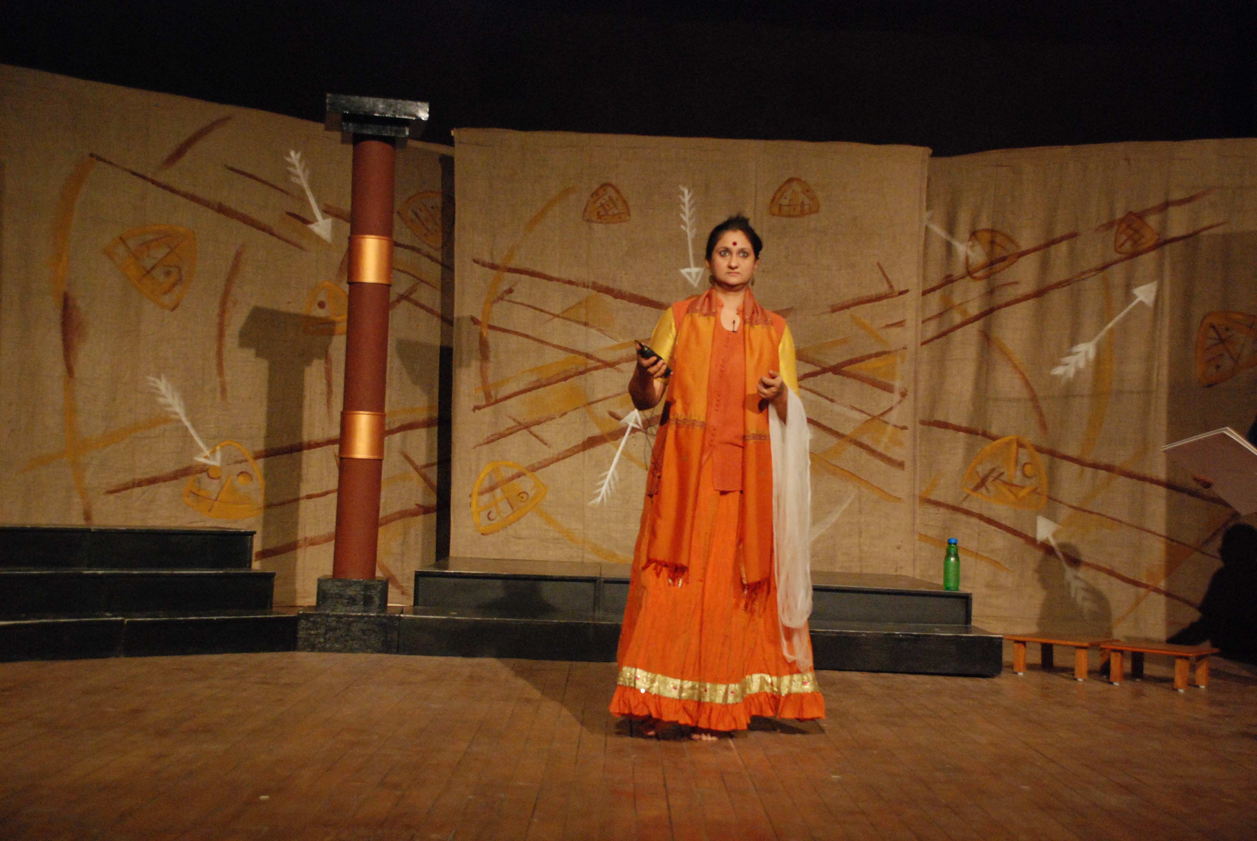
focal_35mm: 46
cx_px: 628
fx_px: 1626
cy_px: 420
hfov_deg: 42.3
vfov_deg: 29.0
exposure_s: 1/60
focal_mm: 31
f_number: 4
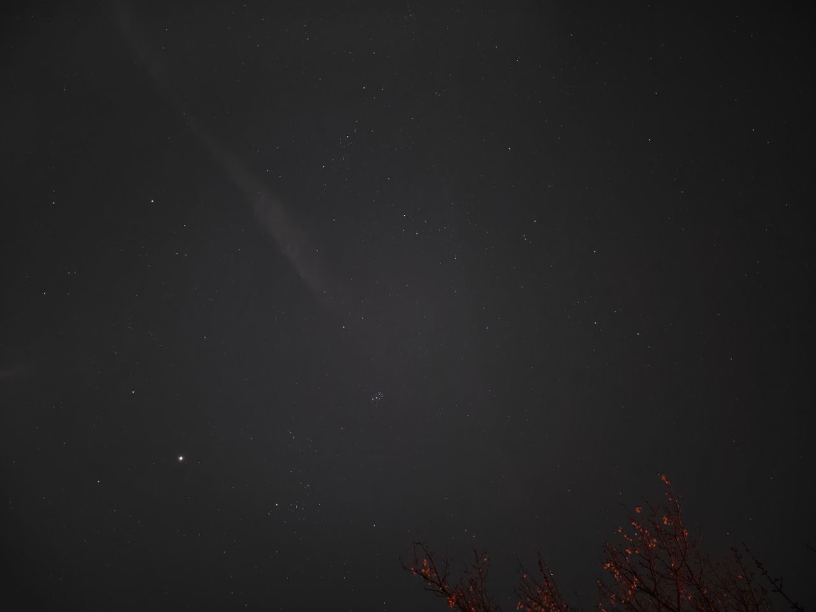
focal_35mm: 23
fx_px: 542
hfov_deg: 73.9
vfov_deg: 58.9
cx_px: 408
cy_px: 306
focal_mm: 6.06
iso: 5000
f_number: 1.6
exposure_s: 1.3
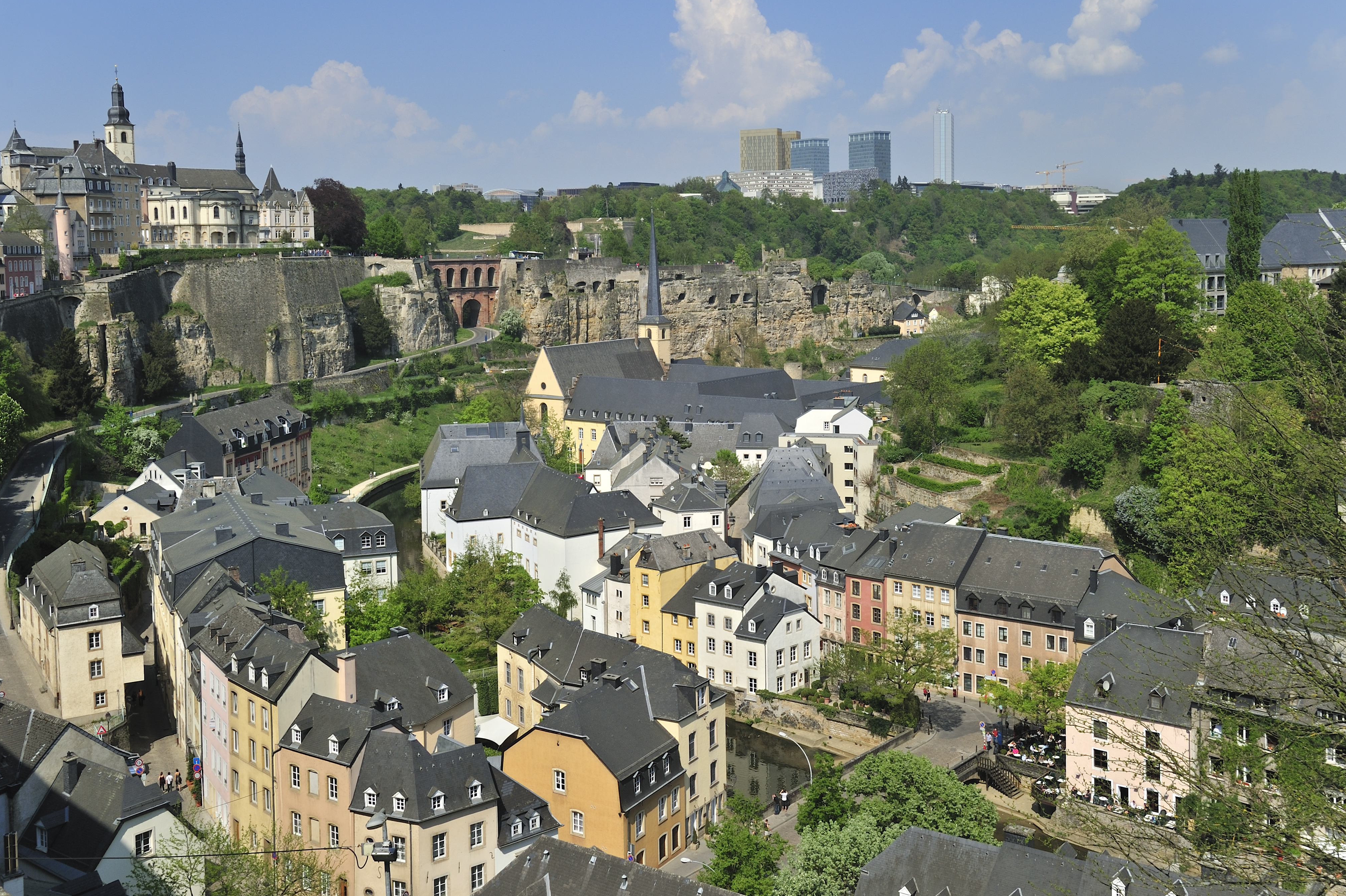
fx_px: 1382
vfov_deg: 35.9
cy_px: 450
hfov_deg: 51.9
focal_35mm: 37
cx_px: 655
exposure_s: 1/400
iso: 200
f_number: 11
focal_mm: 35
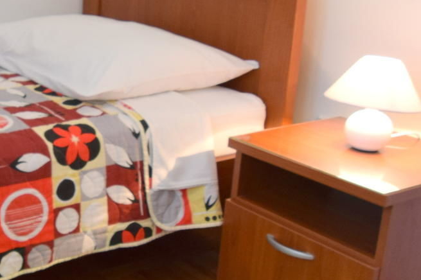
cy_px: 107
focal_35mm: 55
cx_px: 0
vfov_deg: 24.5
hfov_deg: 33.2
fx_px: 643
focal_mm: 10
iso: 400
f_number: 4
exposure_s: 1/60
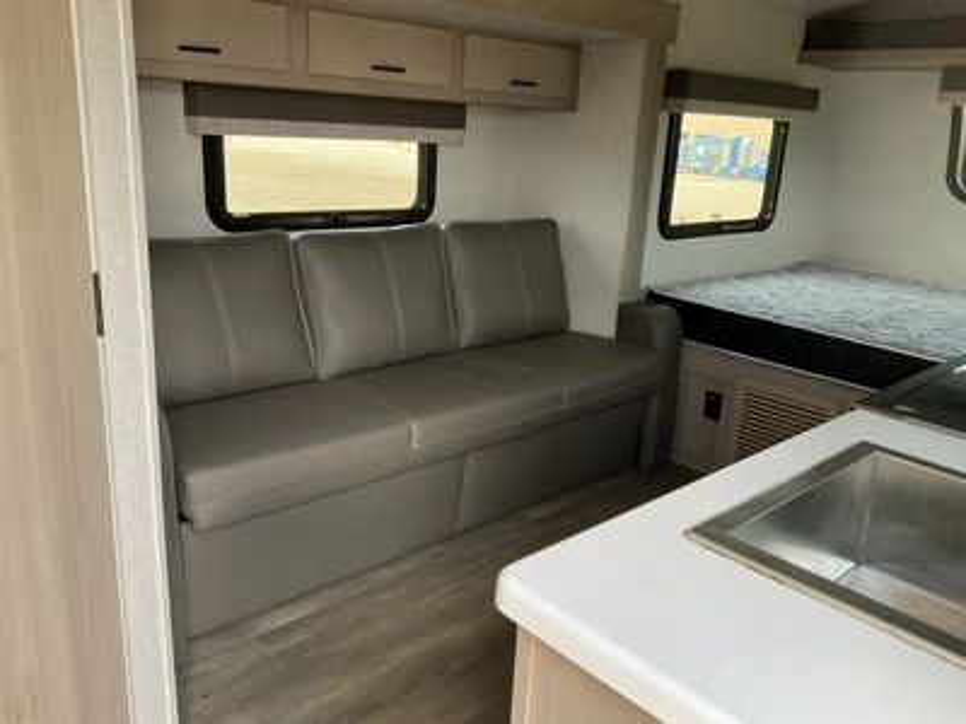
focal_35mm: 29
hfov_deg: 61.7
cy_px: 362
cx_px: 483
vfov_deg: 48.2
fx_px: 809
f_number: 1.8
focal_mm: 3
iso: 64
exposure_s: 1/122
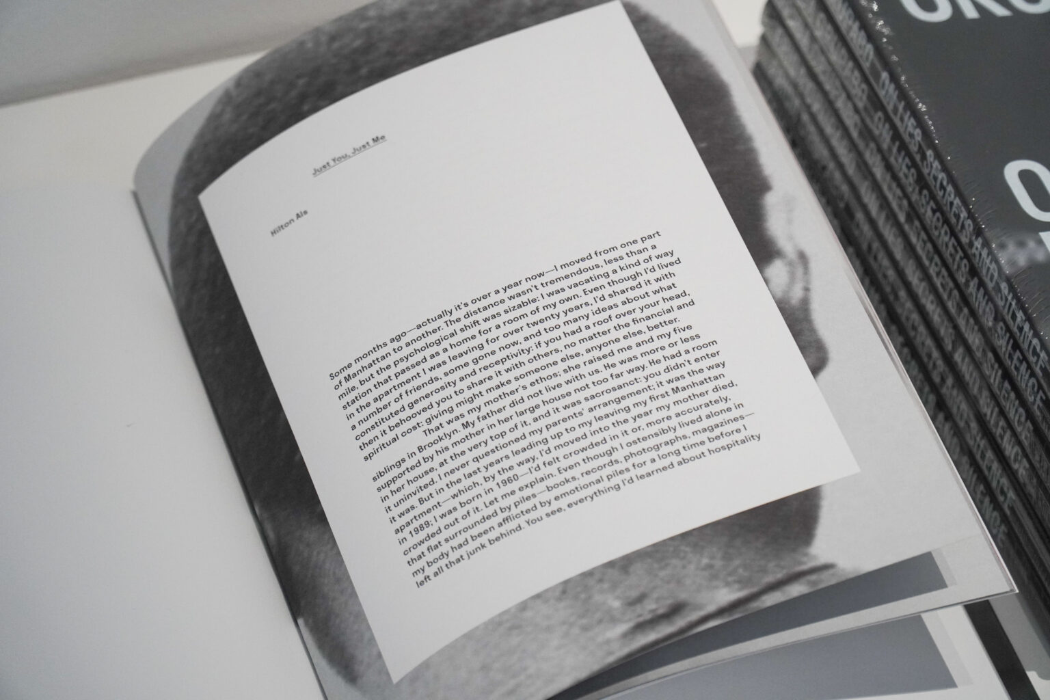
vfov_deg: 10.0
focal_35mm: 136
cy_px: 350
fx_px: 3981
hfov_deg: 15.0
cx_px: 525
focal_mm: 91
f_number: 4.5
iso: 1000
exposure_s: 1/80
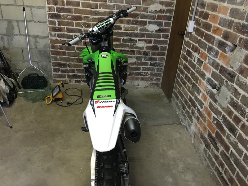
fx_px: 208
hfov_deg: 61.7
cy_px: 93
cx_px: 124
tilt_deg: -27.5
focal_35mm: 29
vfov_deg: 48.2
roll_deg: -6.5
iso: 200
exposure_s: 1/17
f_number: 2.2
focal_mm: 4.15
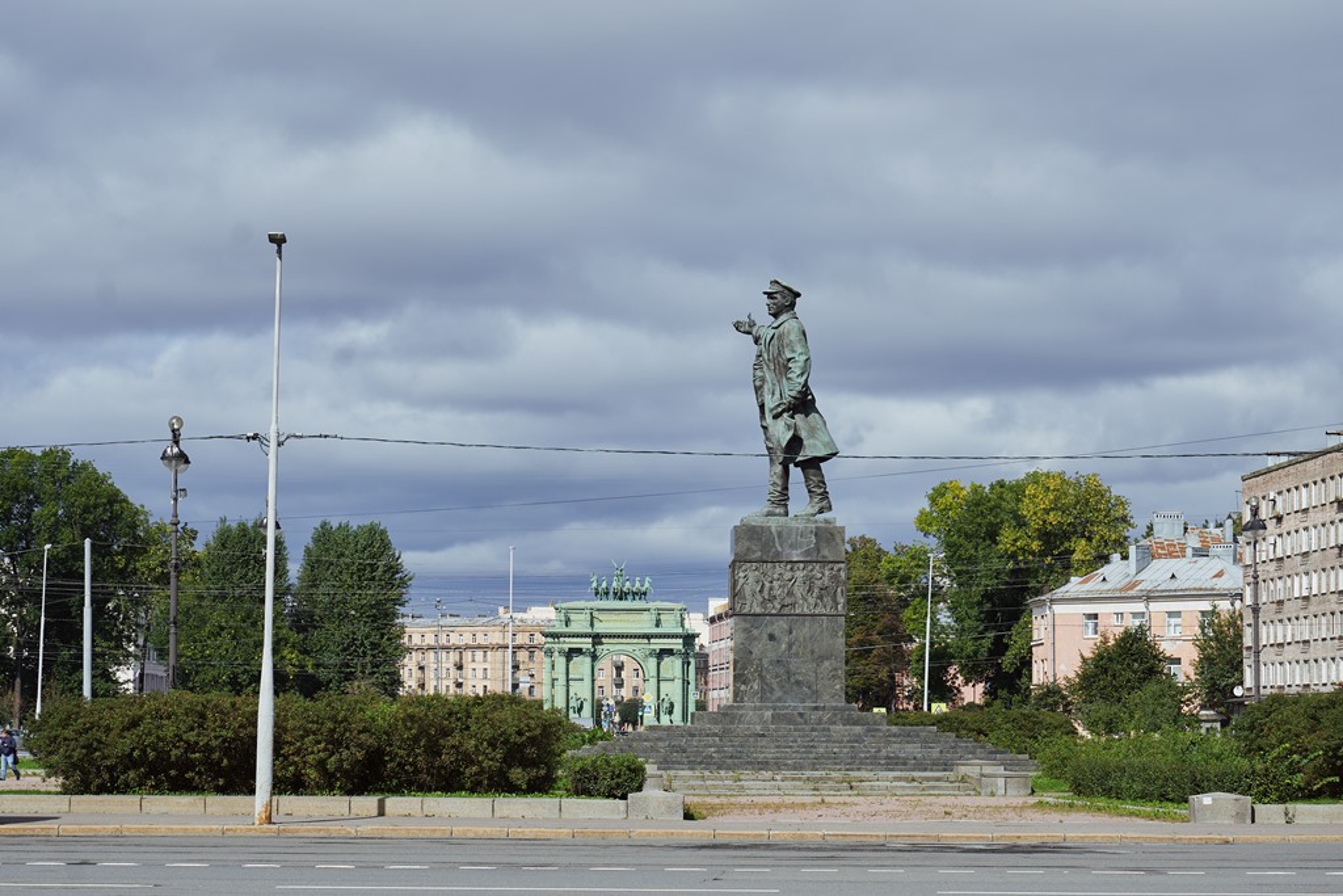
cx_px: 672
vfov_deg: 13.0
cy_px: 448
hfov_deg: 19.5
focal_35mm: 105
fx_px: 3917
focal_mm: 70
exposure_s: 1/320
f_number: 8
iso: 100
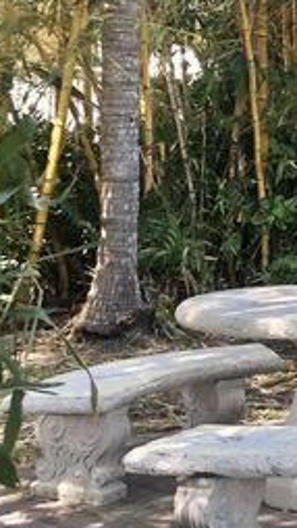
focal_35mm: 77
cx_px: 636
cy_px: 293
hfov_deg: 13.1
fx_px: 1077
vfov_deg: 27.5
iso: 20
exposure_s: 1/437
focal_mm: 4
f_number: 1.8
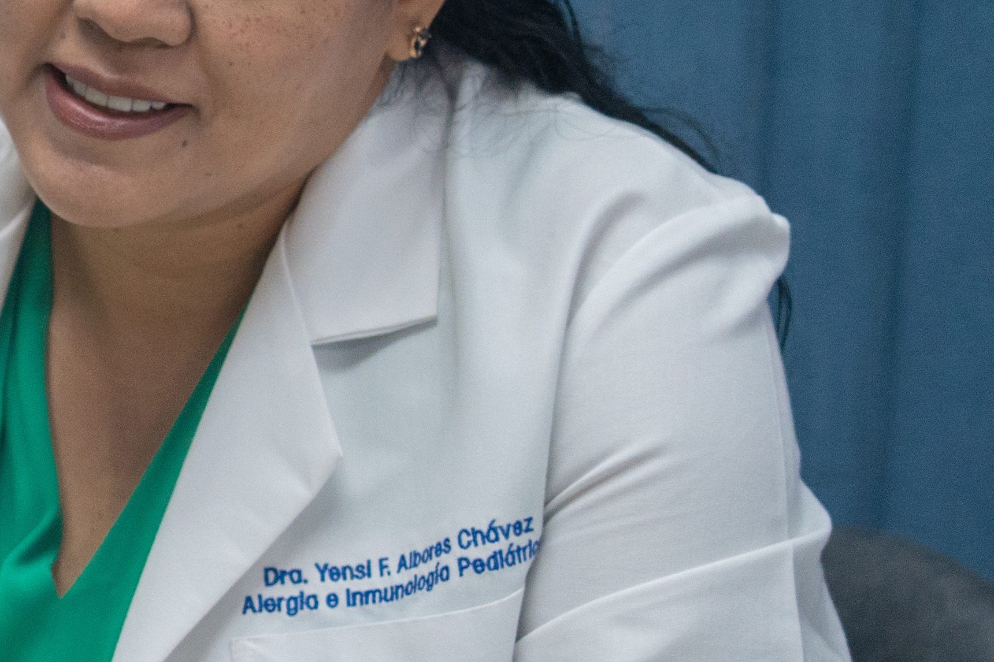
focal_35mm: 199
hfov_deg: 9.7
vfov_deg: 6.9
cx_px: -928
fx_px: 5493
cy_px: 579
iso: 2000
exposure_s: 1/640
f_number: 1.8
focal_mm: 50
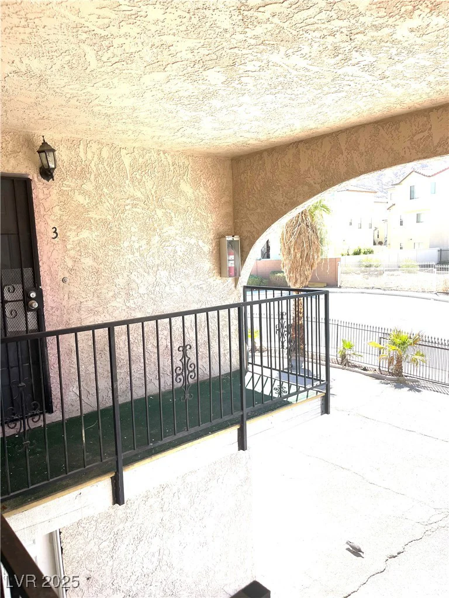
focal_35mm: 25
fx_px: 432
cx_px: 224
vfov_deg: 69.4
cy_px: 299
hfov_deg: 54.9
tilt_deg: -7.6
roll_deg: +2.2
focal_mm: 5.1
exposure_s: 1/1420
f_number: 1.6
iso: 32
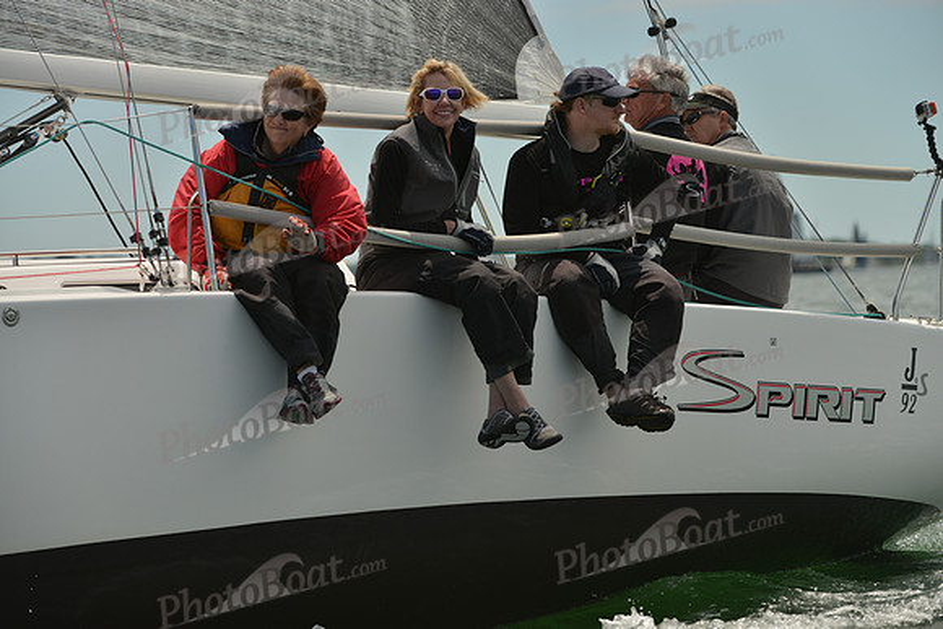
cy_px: 314
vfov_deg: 6.9
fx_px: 5240
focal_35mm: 200
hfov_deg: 10.3
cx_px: 472
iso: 200
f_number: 6.3
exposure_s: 1/1000
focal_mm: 200
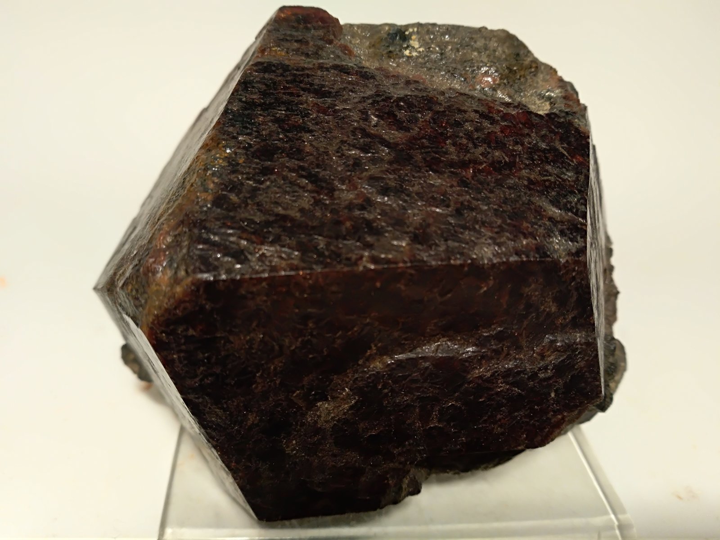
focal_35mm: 26
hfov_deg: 67.3
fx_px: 541
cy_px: 270
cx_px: 360
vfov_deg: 53.1
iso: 156
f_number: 2
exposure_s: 1/30
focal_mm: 3.54
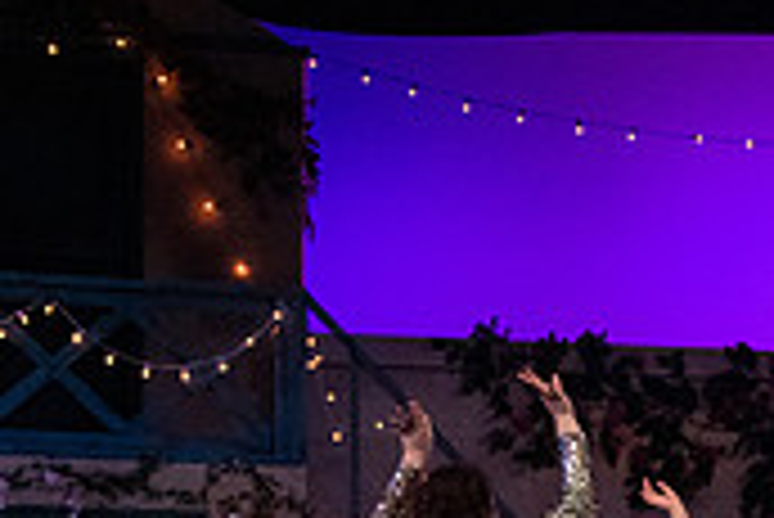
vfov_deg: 11.0
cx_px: 873
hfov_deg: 16.7
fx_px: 2539
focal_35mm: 118
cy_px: 854
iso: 6400
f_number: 3.2
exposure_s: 1/400
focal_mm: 35
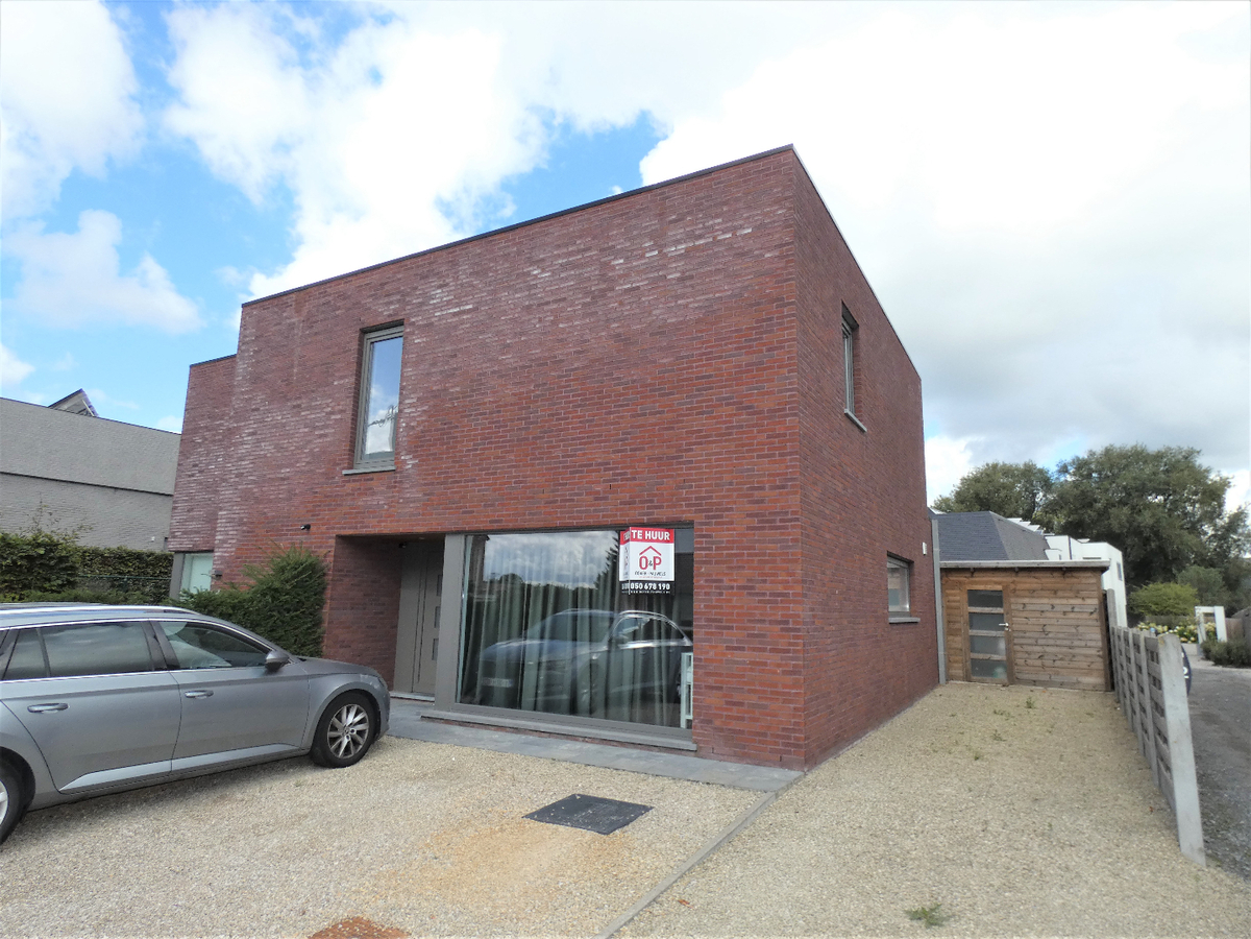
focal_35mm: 20
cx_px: 626
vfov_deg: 66.0
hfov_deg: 81.7
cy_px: 470
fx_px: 723
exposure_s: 1/800
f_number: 2.8
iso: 80
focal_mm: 3.6
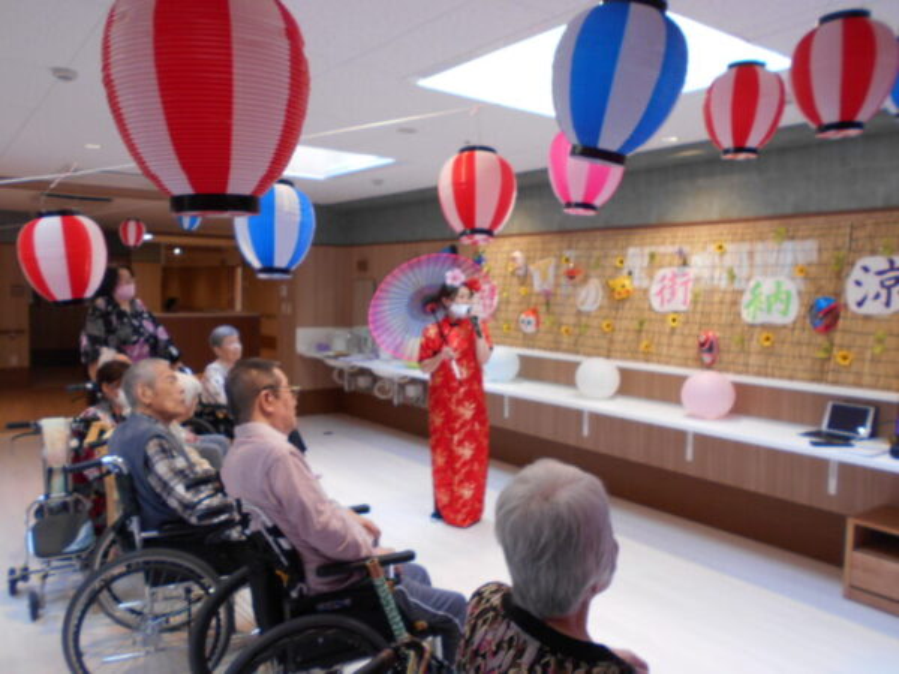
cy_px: 337
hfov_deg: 67.3
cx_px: 450
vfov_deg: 53.1
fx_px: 675
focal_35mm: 26
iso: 125
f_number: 3.2
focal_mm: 4.6
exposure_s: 1/30
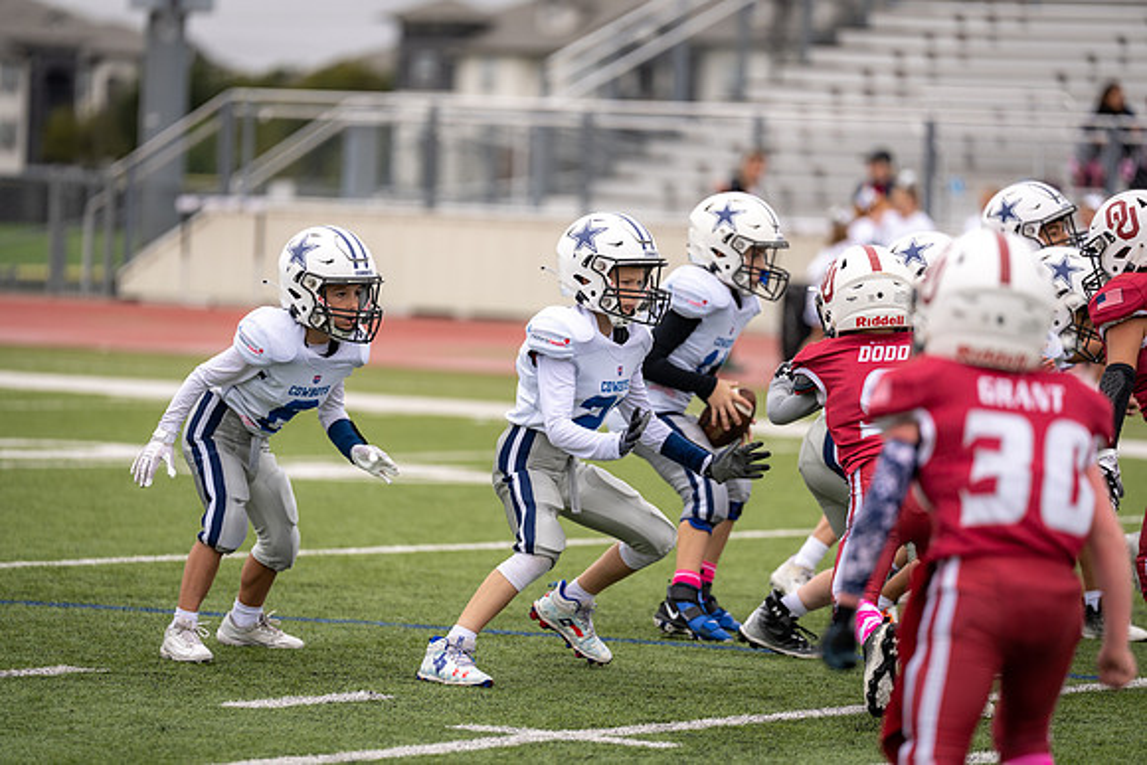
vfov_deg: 6.9
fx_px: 6373
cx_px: 574
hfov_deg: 10.3
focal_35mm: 200
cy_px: 382
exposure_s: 1/1250
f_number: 2.8
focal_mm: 200
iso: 160
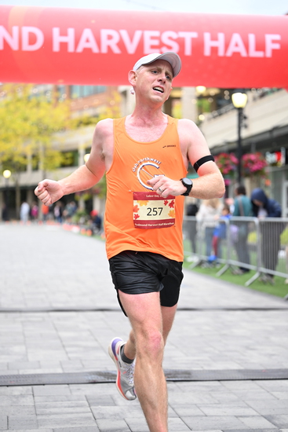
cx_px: 144
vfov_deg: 28.8
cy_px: 216
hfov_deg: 19.5
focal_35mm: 70
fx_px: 839
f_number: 2.8
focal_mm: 70
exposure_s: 1/1250
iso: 1600
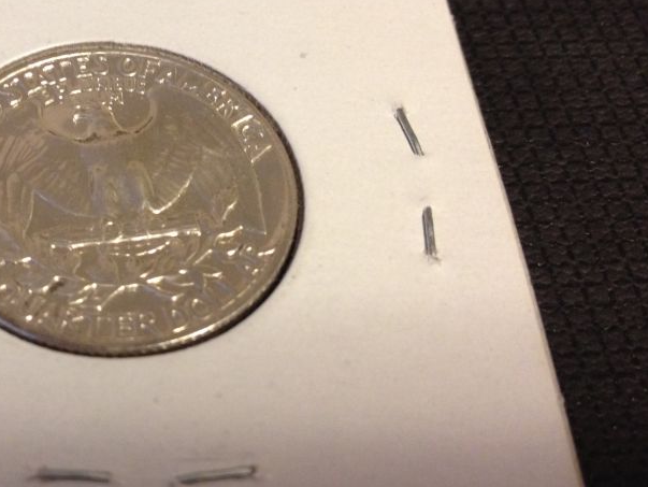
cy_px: 169
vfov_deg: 25.1
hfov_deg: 32.2
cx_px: 114
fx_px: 1086
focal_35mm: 58
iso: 200
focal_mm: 4.28
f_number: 2.4
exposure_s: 1/20
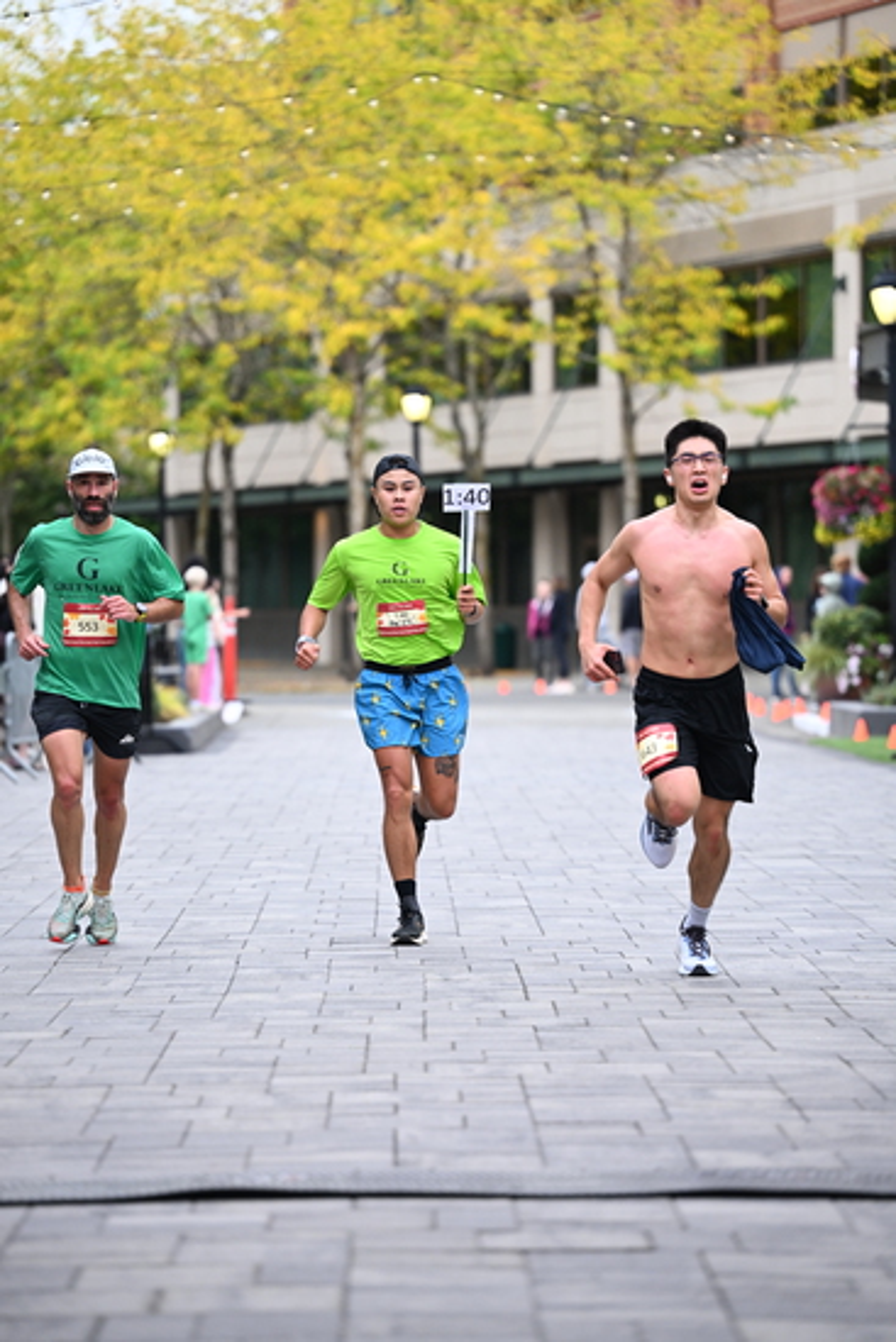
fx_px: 5036
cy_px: 671
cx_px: 448
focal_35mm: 135
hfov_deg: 10.2
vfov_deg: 15.2
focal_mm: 135
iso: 1000
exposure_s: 1/1600
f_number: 2.8
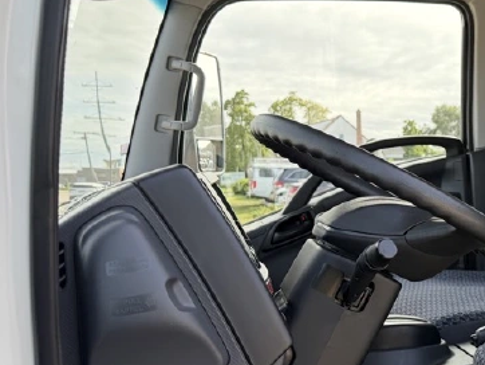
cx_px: 501
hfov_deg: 32.8
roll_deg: -0.3
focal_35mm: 53
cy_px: 213
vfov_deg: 27.5
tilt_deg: -2.4
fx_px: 743
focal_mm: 6.76
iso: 100
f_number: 1.78
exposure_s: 1/735
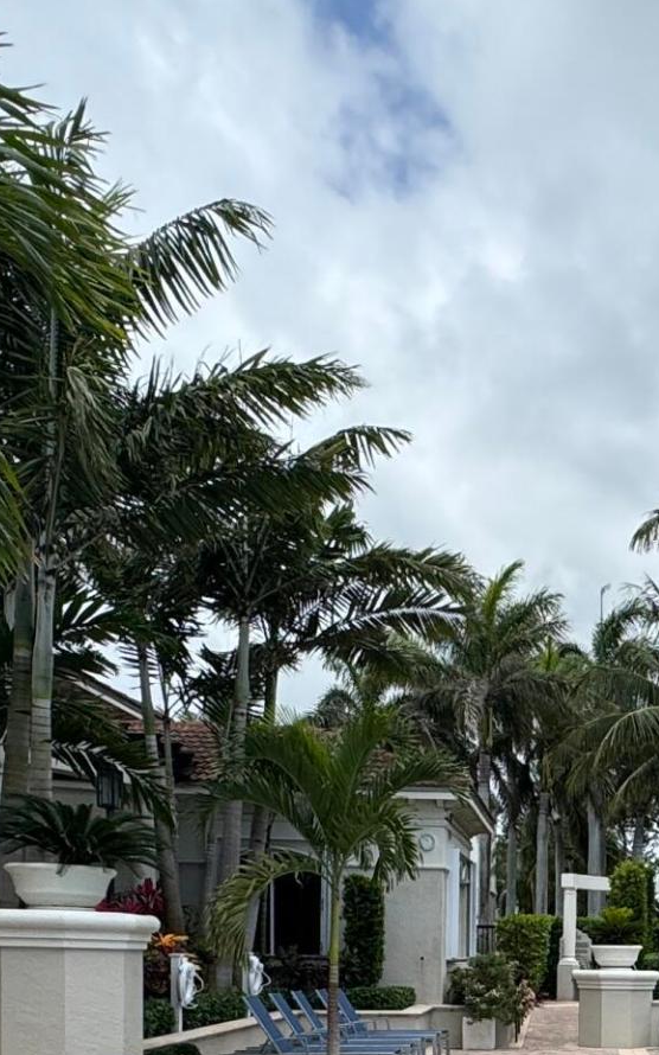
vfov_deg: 37.5
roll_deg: -0.9
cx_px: 691
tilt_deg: -4.4
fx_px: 1380
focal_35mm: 48
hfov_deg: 25.3
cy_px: 1050
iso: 50
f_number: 2.2
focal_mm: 2.22
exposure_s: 1/1449
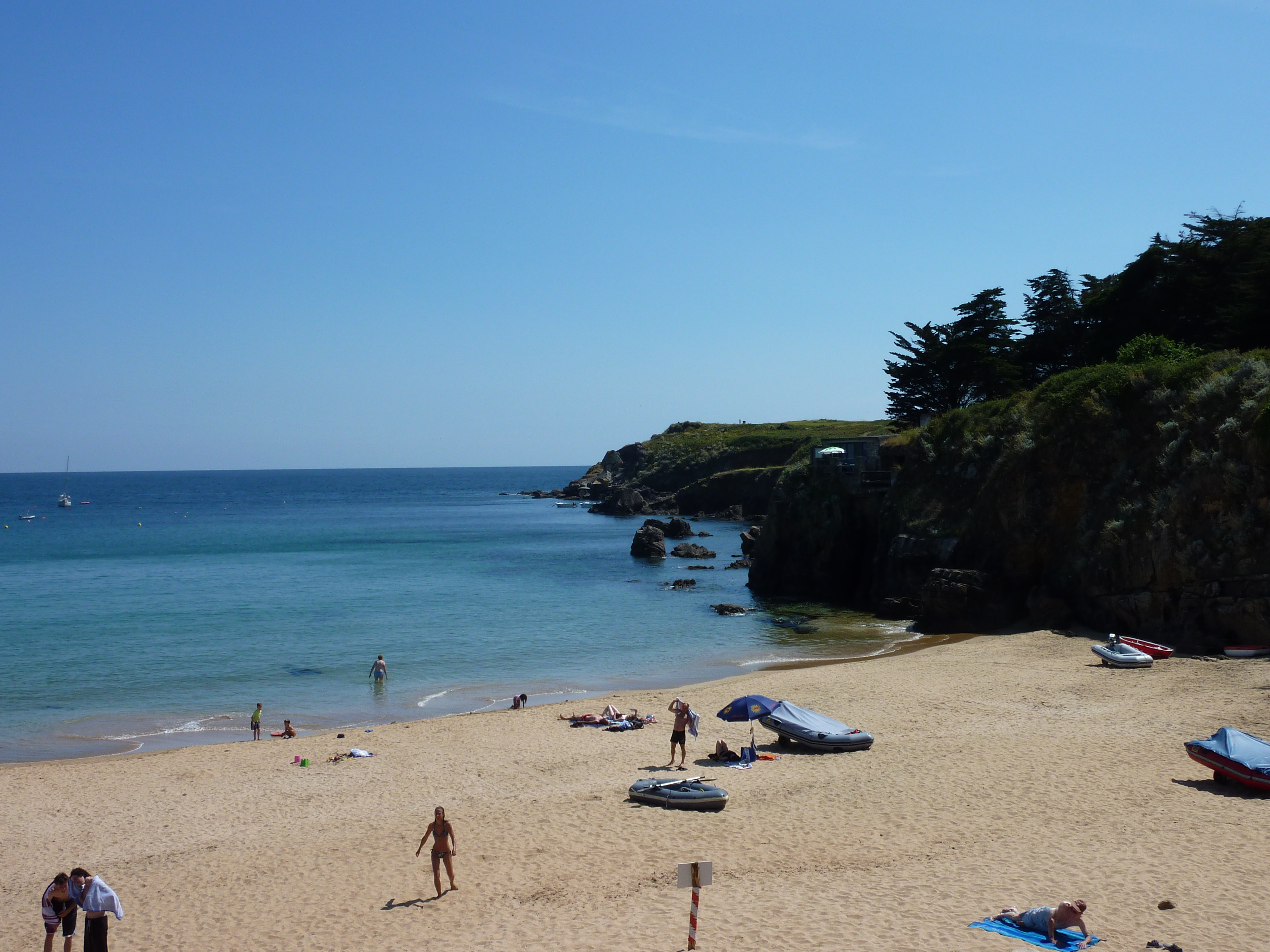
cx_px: 635
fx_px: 1541
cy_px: 476
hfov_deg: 44.8
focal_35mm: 42
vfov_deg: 34.3
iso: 80
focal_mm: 6.9
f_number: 5.6
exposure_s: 1/640
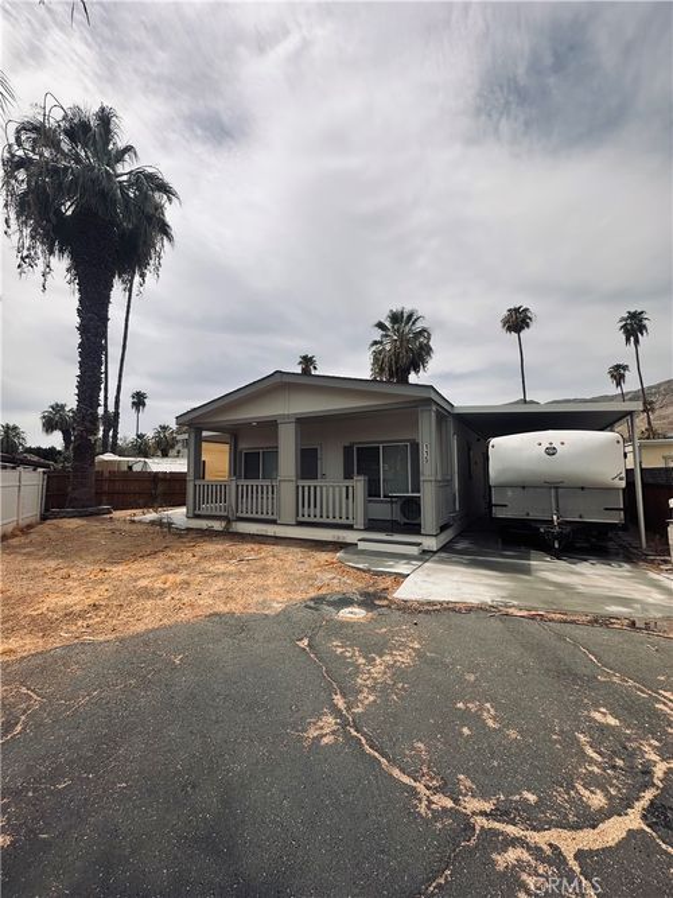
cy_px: 449
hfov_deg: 85.7
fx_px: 363
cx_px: 336
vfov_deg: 102.1
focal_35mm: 14
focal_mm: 2.22
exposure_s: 1/4000
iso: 50
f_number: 2.2
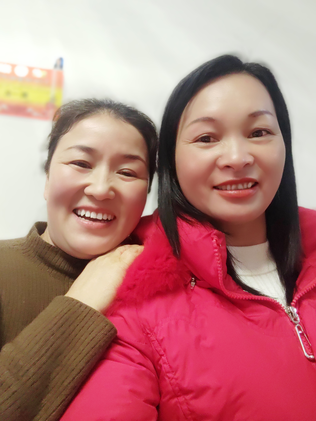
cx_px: 158
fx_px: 231
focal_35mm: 19
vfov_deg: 84.7
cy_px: 210
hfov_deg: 68.7
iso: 3081
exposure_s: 1/33.3
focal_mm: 2.87
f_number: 2.2
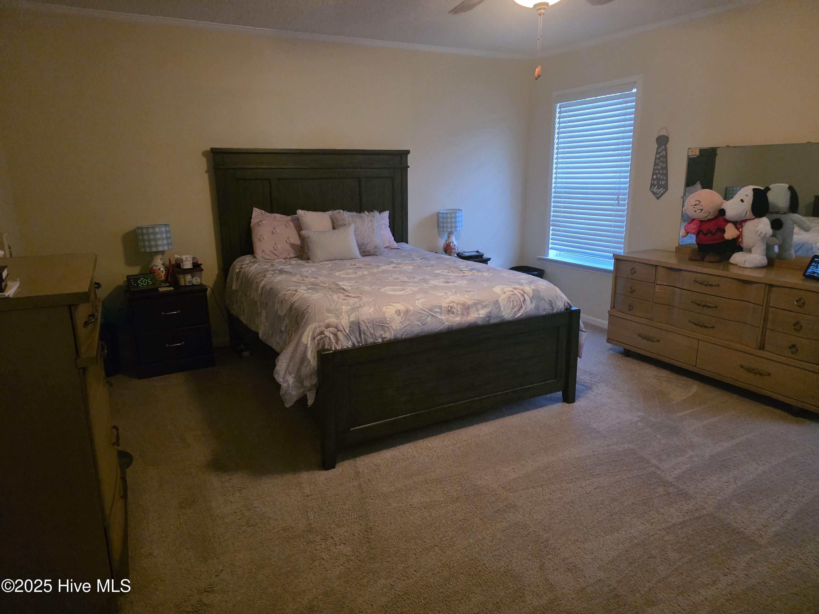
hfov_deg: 73.9
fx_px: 544
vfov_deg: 58.9
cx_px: 410
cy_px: 307
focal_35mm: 23
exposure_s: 1/120
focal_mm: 6.3
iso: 2000
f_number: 1.7
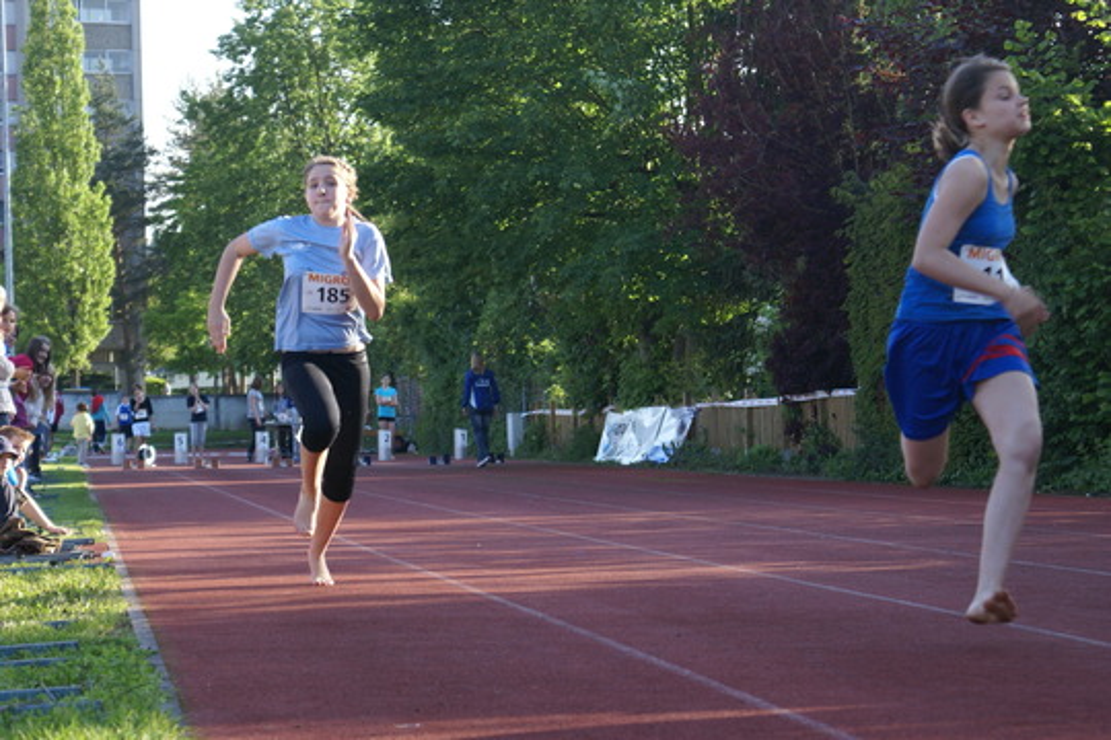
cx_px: 556
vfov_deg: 13.0
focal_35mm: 105
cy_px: 370
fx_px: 3240
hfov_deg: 19.5
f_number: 5.6
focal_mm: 70
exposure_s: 1/250
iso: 320
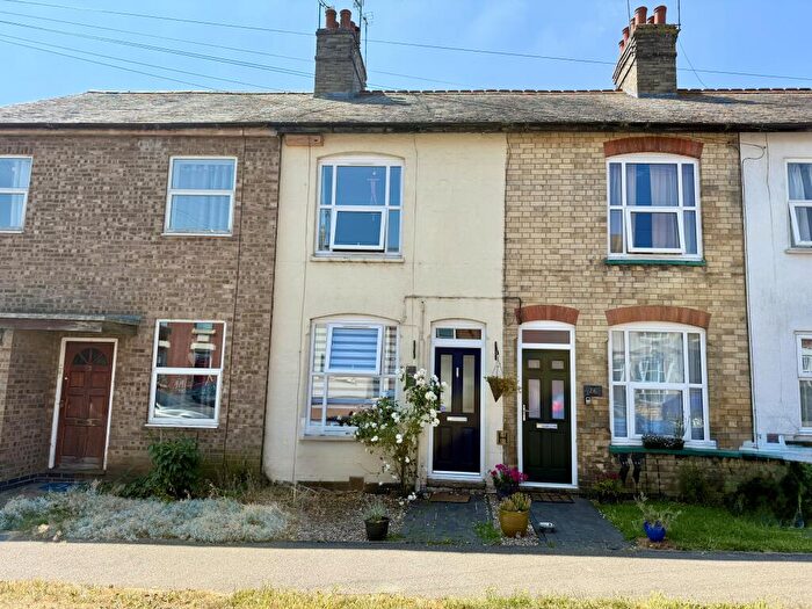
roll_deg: -1.9
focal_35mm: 24
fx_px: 563
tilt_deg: +6.8
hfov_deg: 71.6
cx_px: 406
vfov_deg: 56.8
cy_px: 304
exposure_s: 1/3021
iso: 100
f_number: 1.78
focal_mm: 6.76
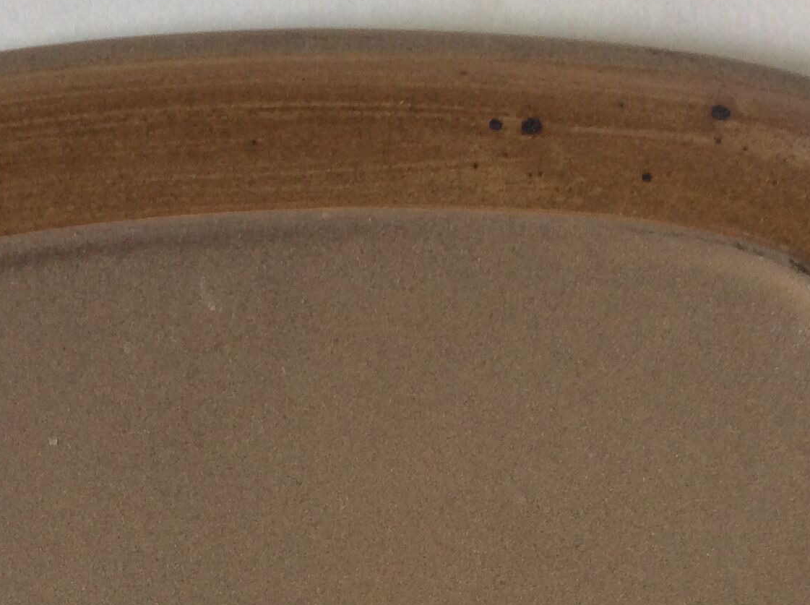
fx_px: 1729
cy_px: 654
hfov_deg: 26.3
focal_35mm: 74
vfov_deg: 19.1
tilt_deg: -87.3
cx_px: 285
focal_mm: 3.3
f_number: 2.4
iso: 50
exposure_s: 1/25
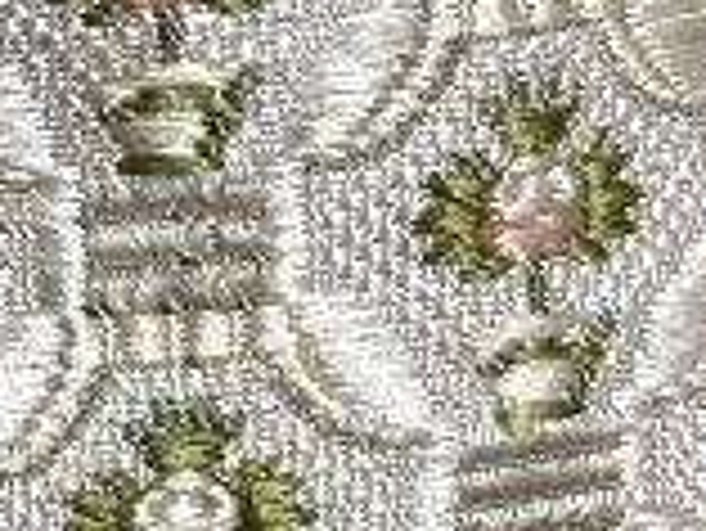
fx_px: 7491
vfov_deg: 4.0
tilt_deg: -30.6
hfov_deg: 5.3
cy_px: -464
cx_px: -630
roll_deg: -0.9
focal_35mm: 367
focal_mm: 6.76
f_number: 1.78
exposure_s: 1/243
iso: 64
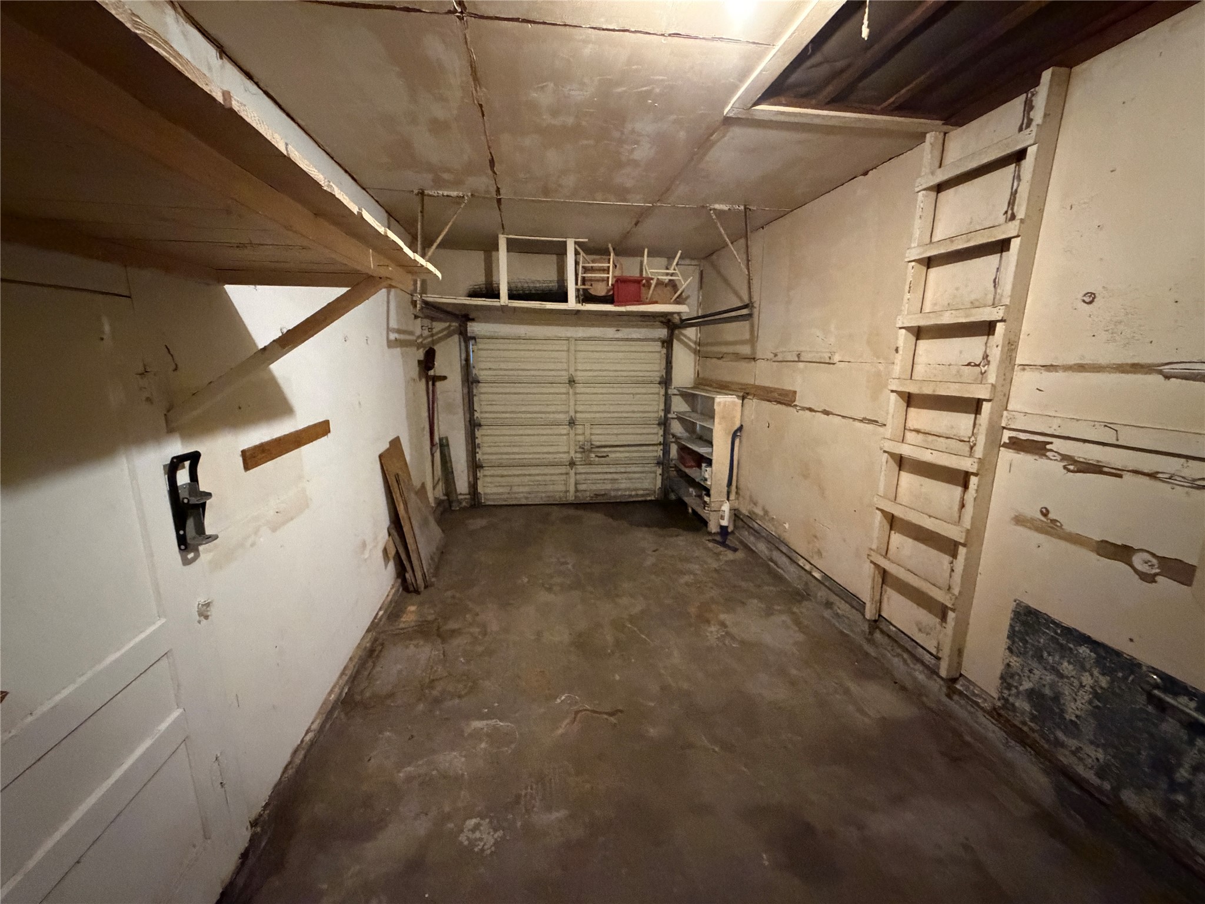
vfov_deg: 85.7
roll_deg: -0.1
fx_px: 487
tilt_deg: -12.2
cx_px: 602
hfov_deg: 102.1
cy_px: 452
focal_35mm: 14
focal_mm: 2.22
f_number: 2.2
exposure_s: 1/40
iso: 1600
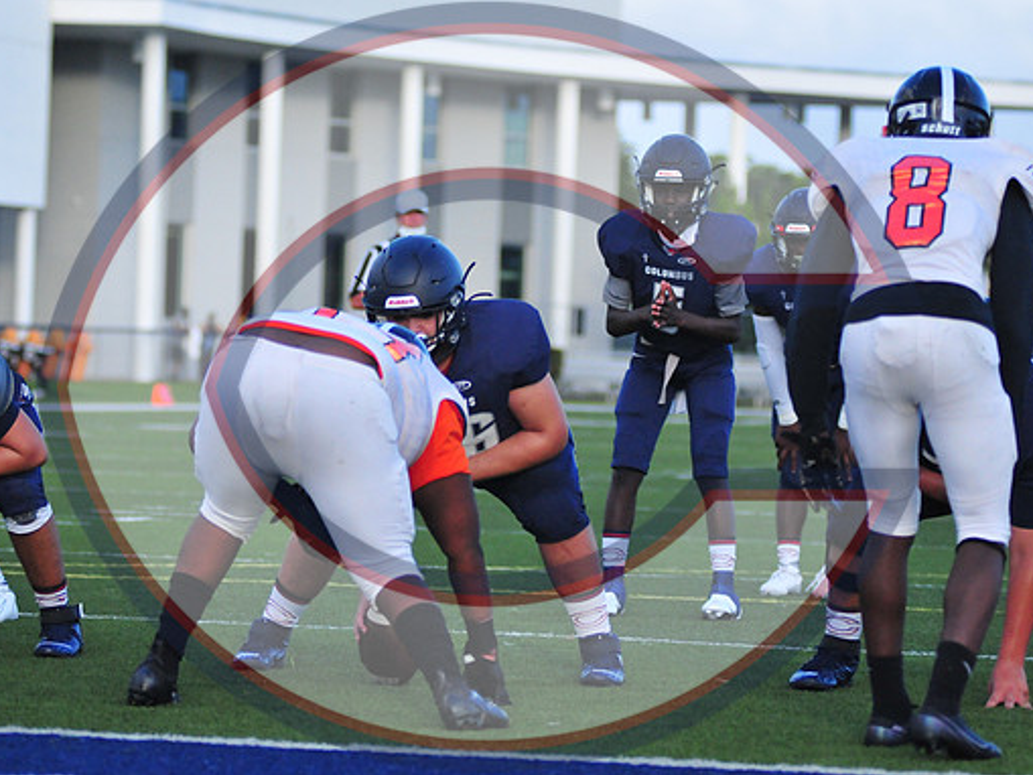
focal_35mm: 164
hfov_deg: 12.0
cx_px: 481
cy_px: 386
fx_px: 4895
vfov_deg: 9.1
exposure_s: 1/5000
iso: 1600
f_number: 2.8
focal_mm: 100
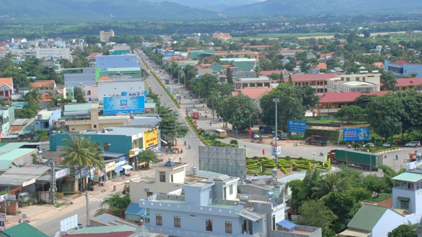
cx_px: 210
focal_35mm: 76
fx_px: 851
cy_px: 111
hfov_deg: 27.9
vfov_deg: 15.9
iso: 320
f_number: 10
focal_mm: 48
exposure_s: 1/320
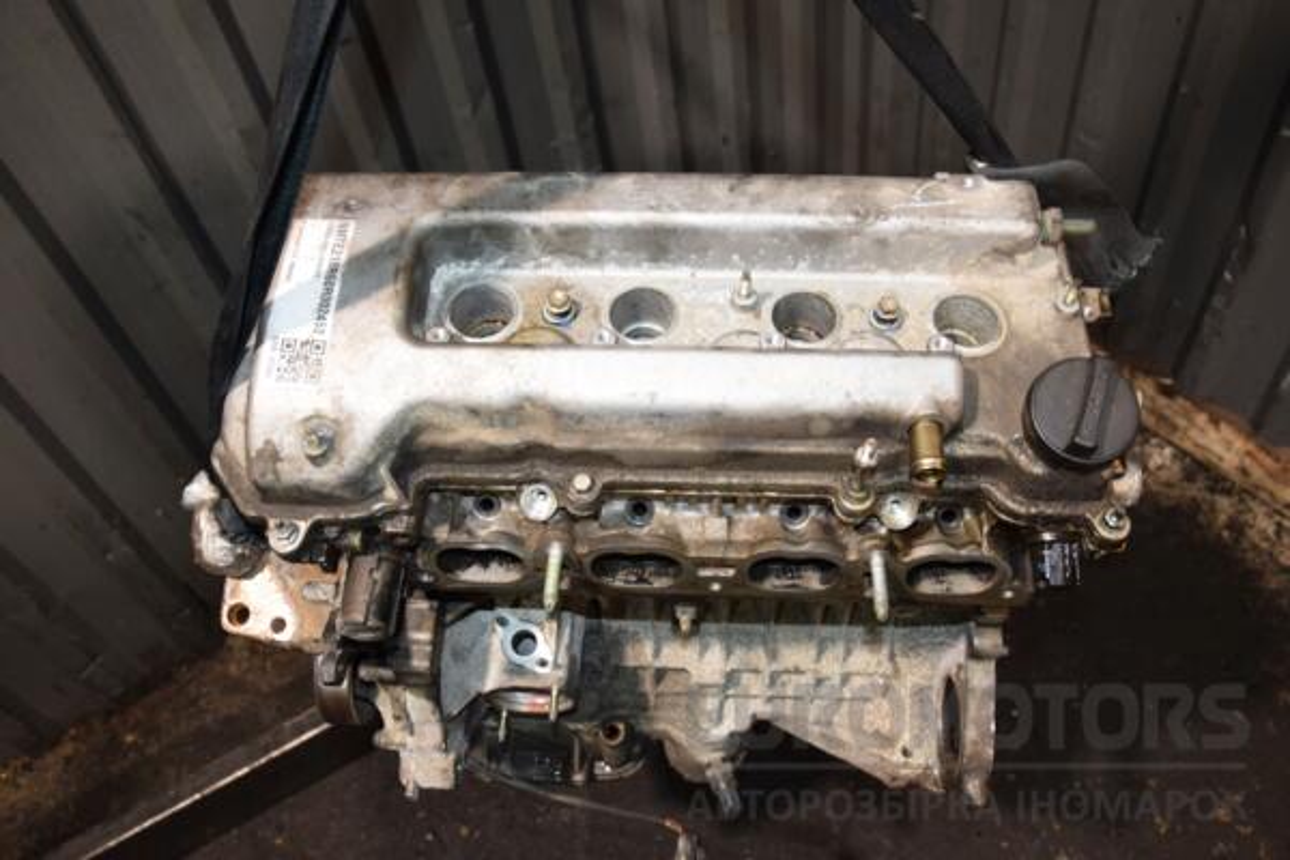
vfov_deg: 47.9
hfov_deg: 67.4
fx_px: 967
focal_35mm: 27
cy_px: 430
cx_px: 645
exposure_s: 1/60
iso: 800
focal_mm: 18
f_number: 5
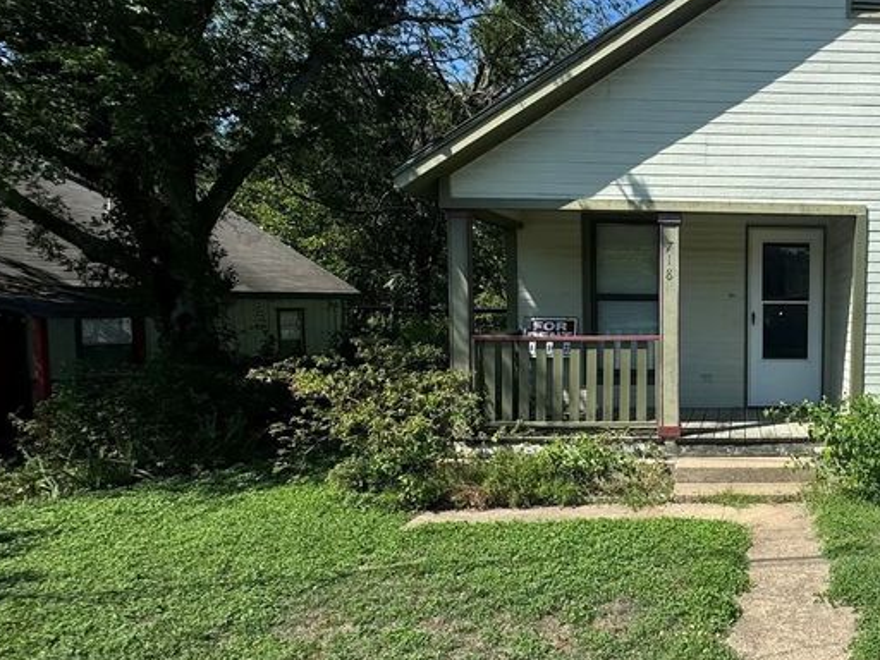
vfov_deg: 49.7
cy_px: 358
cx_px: 775
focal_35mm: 28
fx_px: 712
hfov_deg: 55.8
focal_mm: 2.22
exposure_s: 1/1976
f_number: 2.2
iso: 50
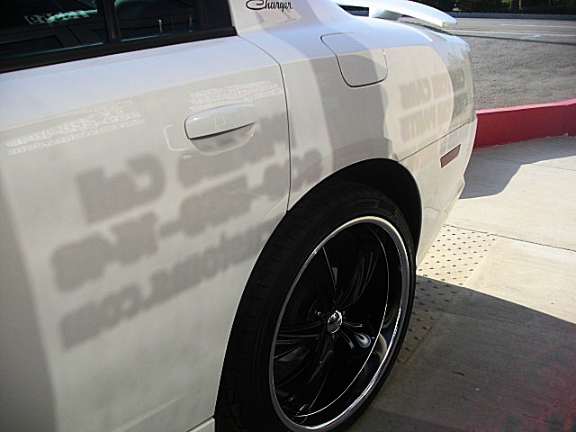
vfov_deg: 39.7
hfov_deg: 51.4
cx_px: 288
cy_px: 216
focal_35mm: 36
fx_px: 599
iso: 50
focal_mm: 6.3
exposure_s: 1/640
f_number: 2.8
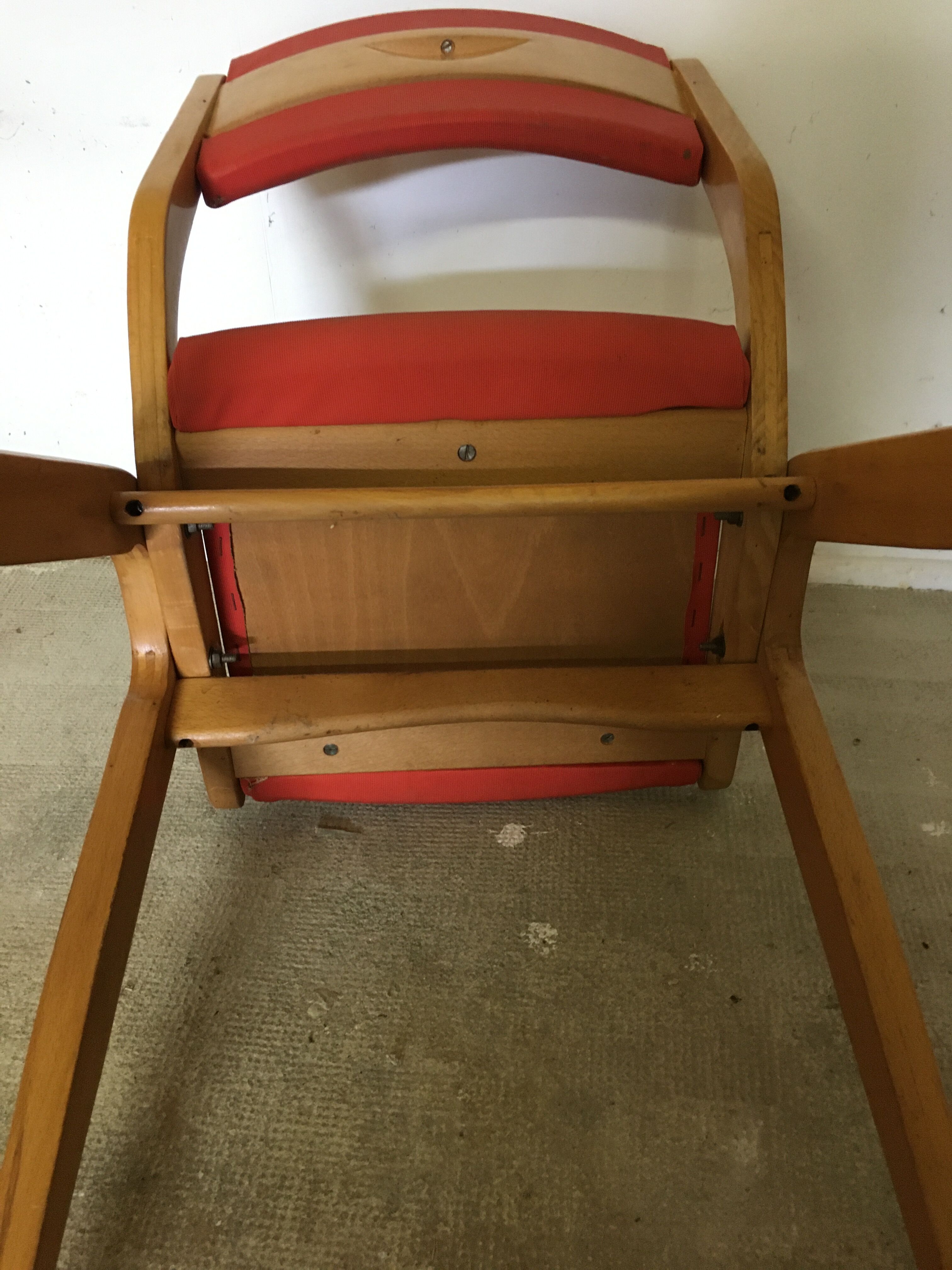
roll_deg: +1.3
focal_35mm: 29
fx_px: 1063
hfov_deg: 48.2
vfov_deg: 61.7
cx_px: 476
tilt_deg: -30.8
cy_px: 635
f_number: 2.2
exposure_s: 1/17
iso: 200
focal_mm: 4.15
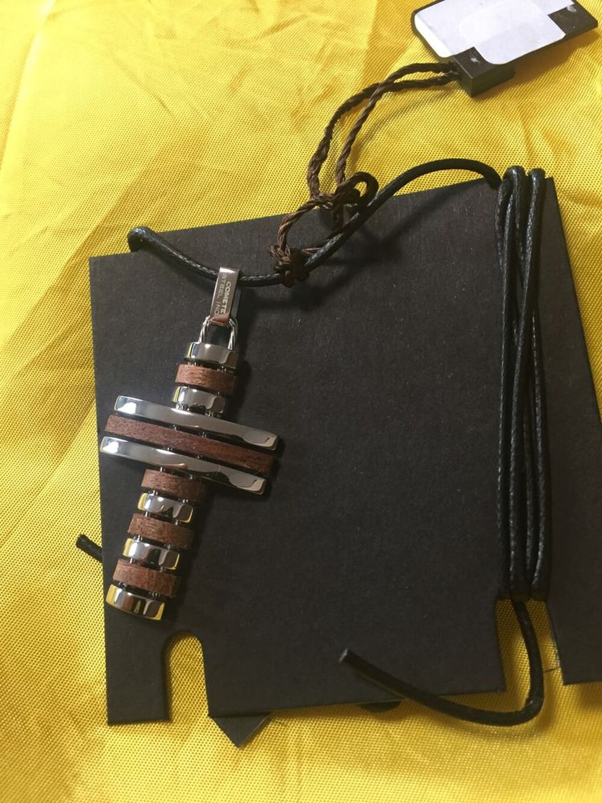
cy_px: 402
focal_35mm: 29
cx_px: 301
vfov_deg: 61.7
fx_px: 672
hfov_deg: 48.2
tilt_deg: -56.5
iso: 200
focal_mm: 4.15
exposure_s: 1/33
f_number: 2.2
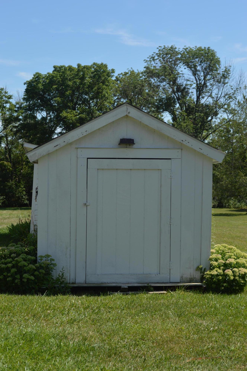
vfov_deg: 29.3
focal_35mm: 69
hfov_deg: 19.7
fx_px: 712
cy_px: 186
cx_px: 124
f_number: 8
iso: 100
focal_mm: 46
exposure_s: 1/250
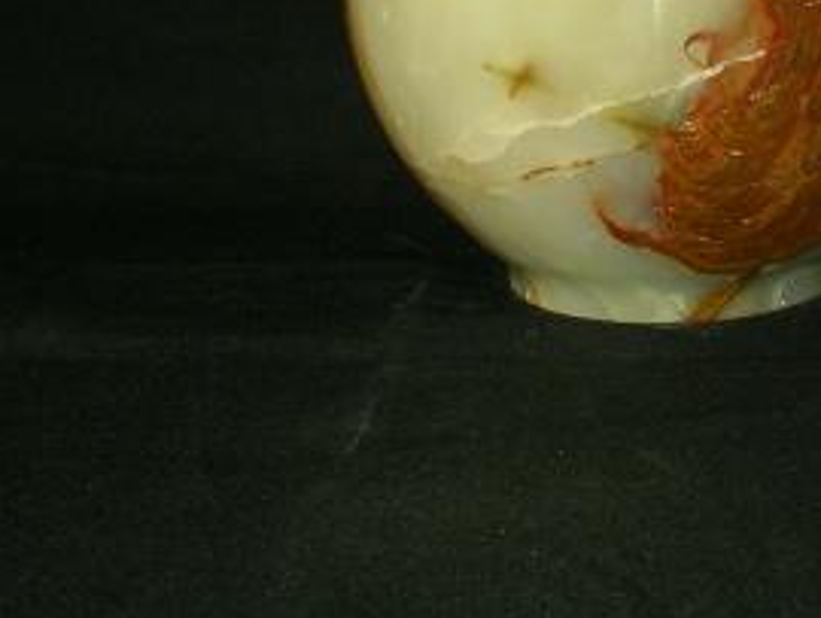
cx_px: 675
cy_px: -85
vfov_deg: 15.9
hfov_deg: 21.4
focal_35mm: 90
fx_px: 2136
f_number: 2.9
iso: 100
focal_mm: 6
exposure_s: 1/31.6
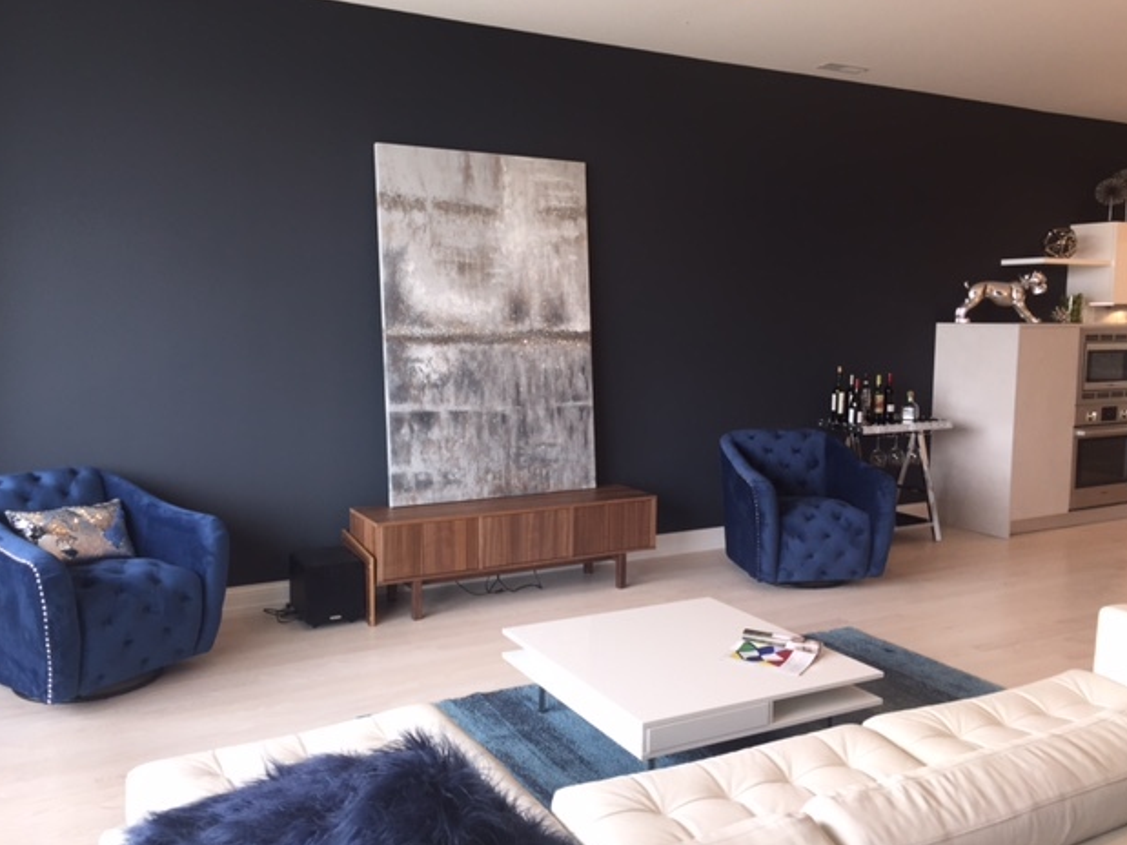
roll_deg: -0.9
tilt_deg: -7.2
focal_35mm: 30
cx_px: 557
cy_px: 419
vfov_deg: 46.8
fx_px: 977
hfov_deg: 60.0
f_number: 2.2
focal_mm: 4.15
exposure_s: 1/60
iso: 40
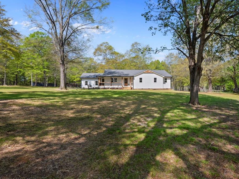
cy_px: 89
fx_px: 135
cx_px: 136
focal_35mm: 20
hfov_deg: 82.5
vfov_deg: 67.1
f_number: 8
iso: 100
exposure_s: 1/50
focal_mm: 17.5
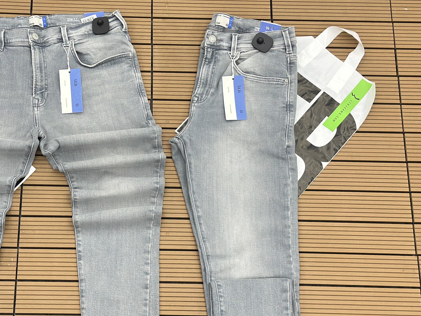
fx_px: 827
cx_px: 139
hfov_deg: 28.4
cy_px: 185
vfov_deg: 21.6
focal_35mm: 68
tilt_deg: -70.2
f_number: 1.78
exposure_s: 1/60
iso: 160
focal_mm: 6.86
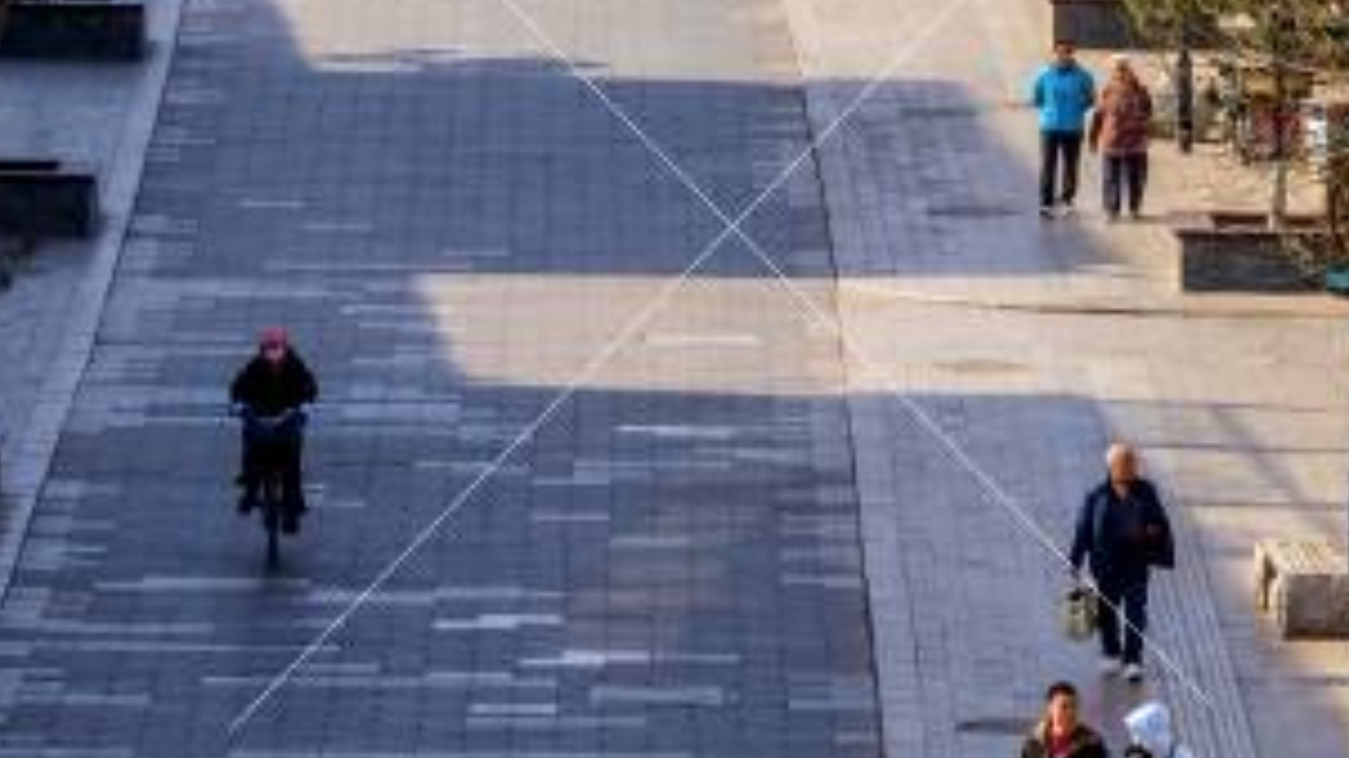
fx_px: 16983
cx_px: 726
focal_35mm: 475
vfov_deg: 2.5
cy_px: -742
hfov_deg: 4.5
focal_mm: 105
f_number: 8
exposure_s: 1/125
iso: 160
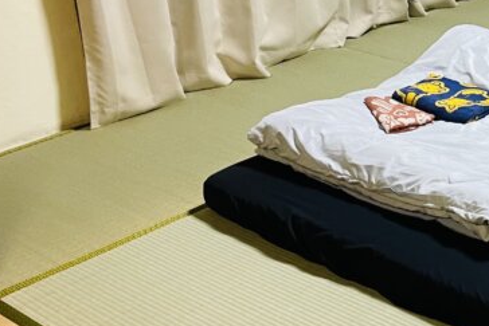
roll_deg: +0.9
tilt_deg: -18.7
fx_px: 1033
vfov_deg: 17.8
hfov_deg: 23.9
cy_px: 78
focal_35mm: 76
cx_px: 606
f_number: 1.6
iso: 200
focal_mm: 4.2
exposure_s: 1/60
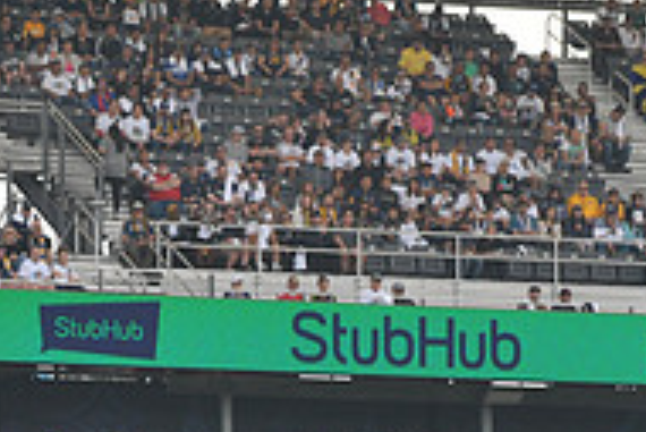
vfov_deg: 3.5
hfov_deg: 5.2
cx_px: 129
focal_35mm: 396
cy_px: 646
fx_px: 7111
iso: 320
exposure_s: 1/2500
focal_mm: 130
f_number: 3.5
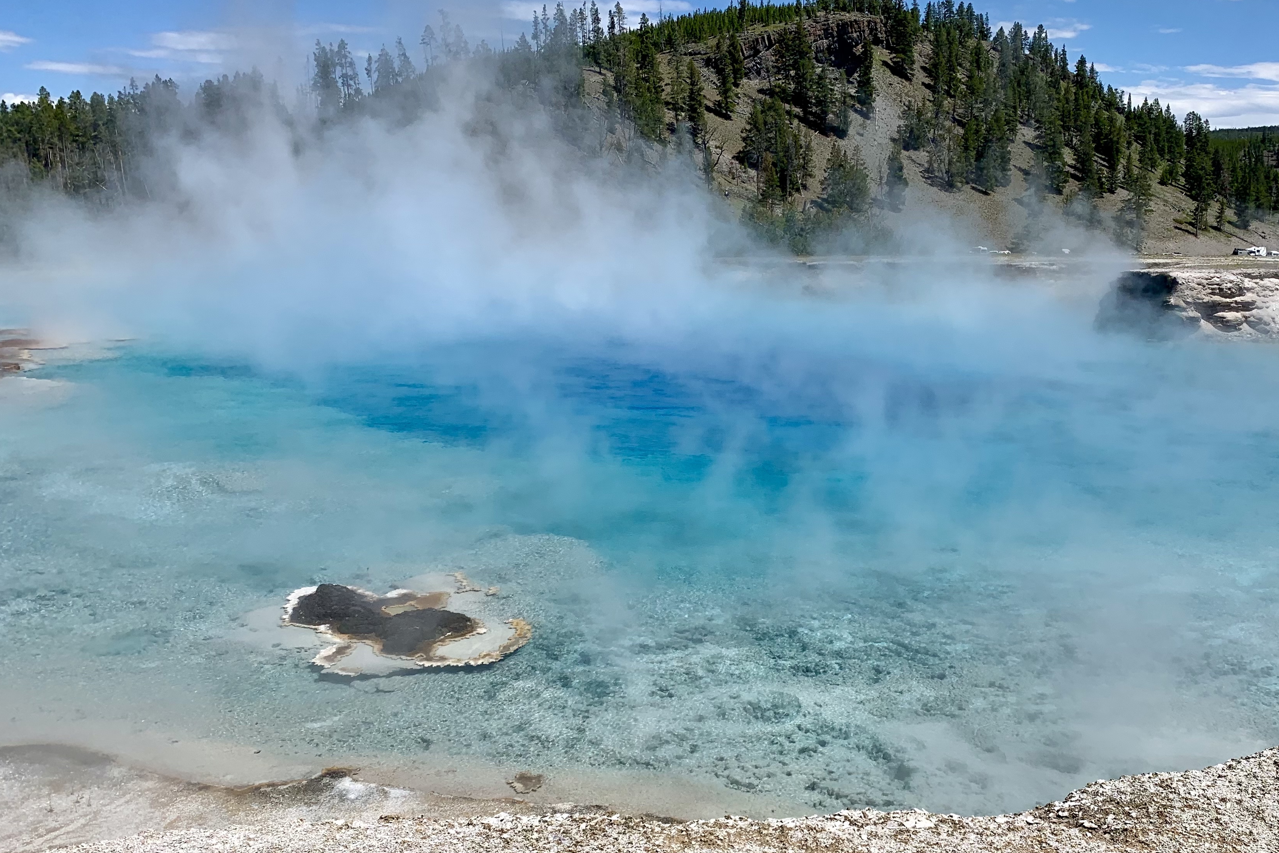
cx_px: 764
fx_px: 1172
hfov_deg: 56.8
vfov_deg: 39.9
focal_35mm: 33
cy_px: 465
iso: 25
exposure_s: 1/3788
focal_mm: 4.25
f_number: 1.8
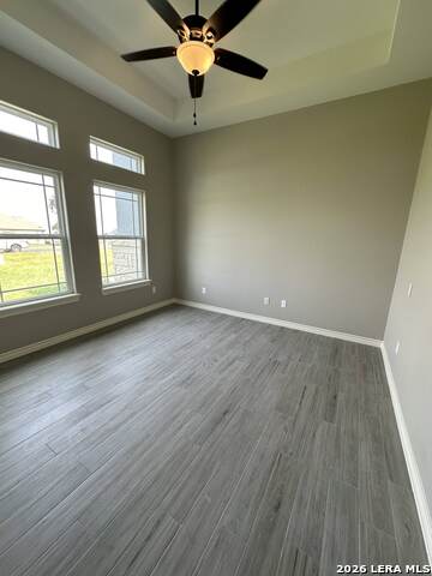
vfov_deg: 102.1
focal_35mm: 14
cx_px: 216
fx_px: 233
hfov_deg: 85.7
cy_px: 288
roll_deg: -2.3
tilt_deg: -12.7
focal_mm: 2.22
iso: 80
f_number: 2.2
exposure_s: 1/120
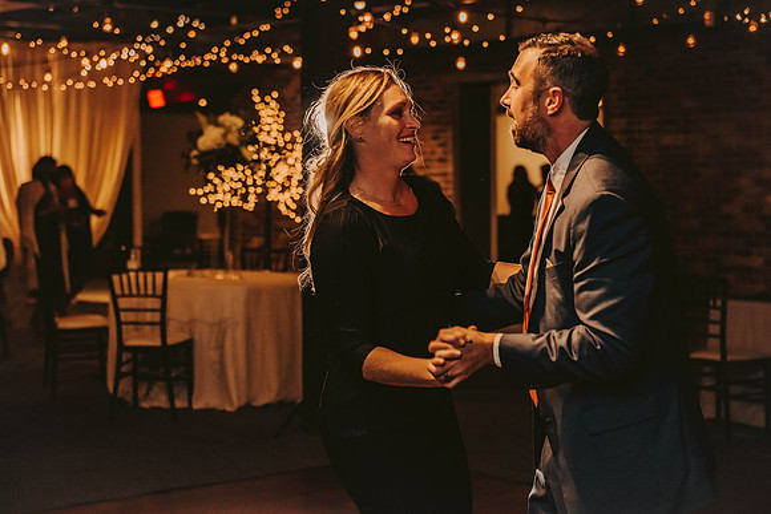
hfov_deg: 28.8
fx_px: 1499
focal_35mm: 70
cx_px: 386
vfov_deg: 19.5
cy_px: 257
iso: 2000
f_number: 3.5
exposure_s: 1/200
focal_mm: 70
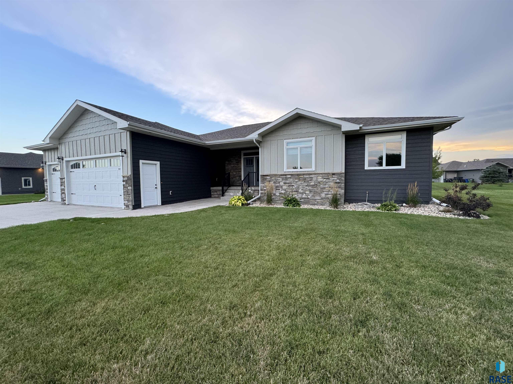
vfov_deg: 85.7
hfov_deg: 102.1
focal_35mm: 14
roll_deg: +0.2
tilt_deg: -3.8
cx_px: 256
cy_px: 192
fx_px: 207
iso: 250
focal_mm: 2.22
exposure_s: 1/99
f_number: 2.2
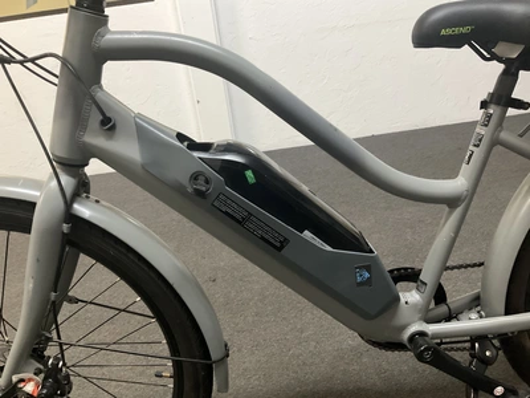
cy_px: 199
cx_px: 265
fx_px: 444
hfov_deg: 61.7
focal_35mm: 29
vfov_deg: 48.2
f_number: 1.8
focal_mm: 3
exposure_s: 1/40
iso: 200
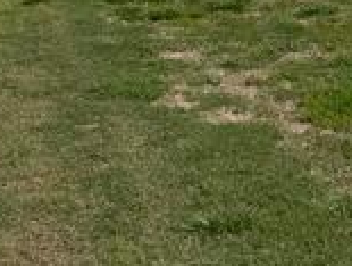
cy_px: -173
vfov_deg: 13.3
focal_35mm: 103
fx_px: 1050
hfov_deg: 18.5
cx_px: 360
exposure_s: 1/9091
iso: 80
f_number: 1.78
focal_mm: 6.76
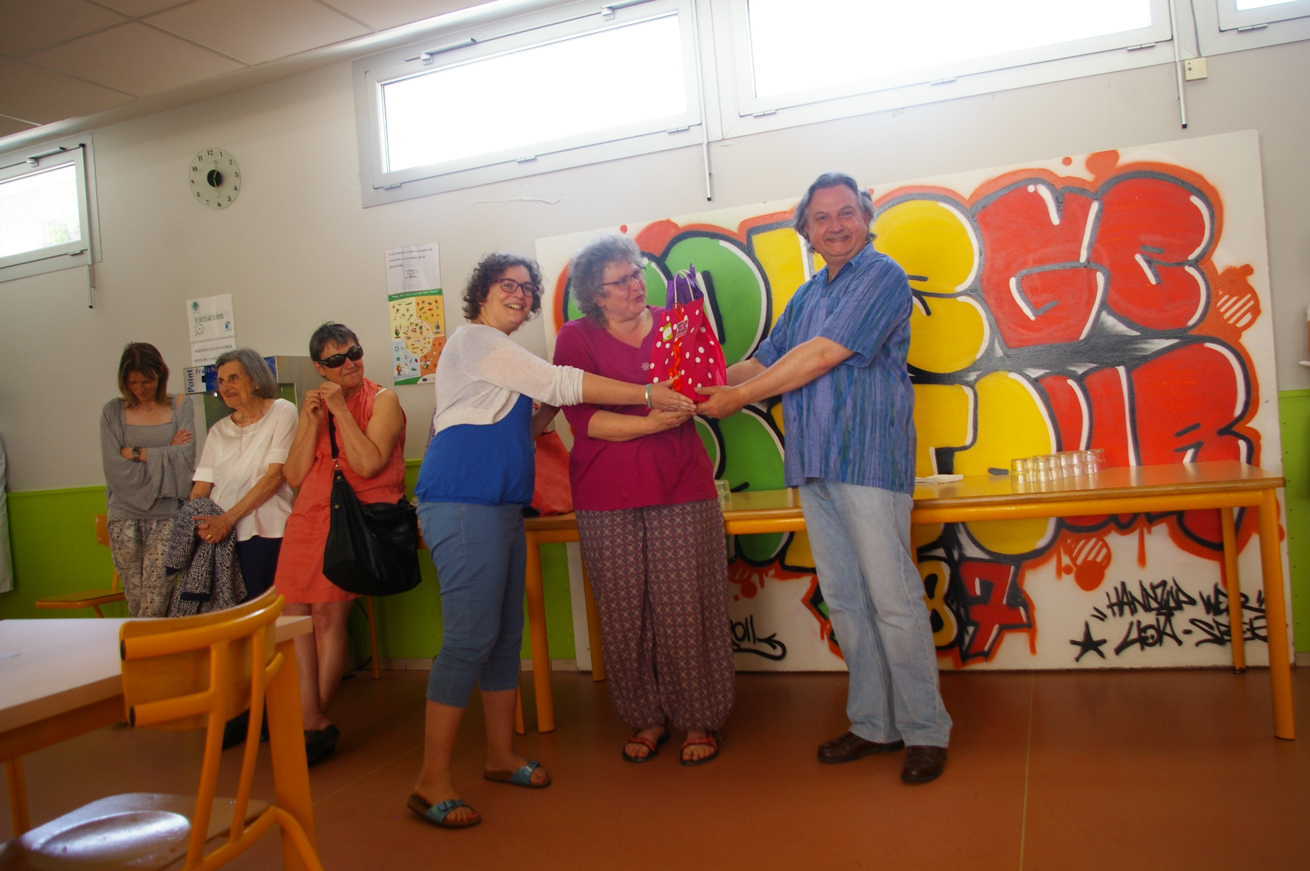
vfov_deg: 47.8
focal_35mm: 27
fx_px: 982
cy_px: 436
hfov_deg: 67.4
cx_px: 655
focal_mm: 18
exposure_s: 1/45
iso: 400
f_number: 5.6
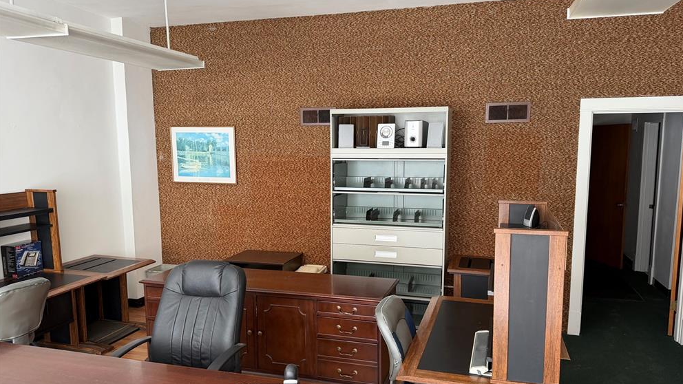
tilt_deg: -7.8
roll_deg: +1.1
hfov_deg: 69.8
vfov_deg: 42.9
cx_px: 350
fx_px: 489
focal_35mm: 27
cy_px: 204
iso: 200
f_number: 1.78
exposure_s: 1/93
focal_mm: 6.76
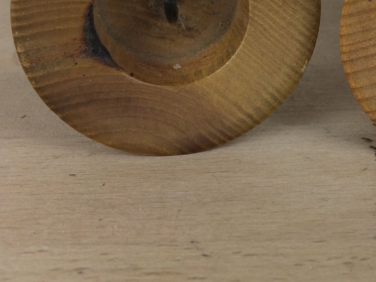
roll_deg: -1.5
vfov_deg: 21.3
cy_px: 15
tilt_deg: -14.4
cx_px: 327
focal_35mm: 67
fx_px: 728
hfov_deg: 28.0
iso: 50
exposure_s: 1/100
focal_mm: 4.15
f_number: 2.2
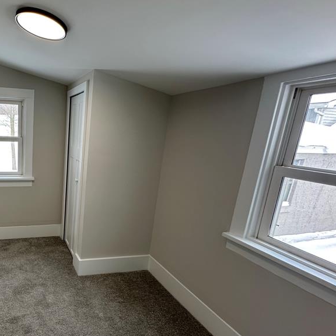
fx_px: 242
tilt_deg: -13.7
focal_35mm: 22
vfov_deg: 69.4
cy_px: 186
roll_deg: -2.5
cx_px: 54
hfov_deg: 62.0
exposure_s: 1/120
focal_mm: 2.22
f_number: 2.2
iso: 64
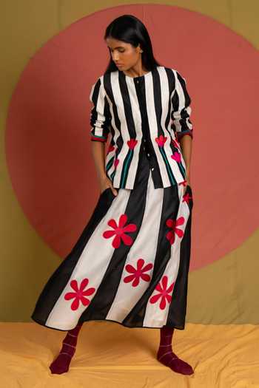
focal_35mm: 44
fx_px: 475
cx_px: 130
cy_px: 194
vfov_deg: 44.5
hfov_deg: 30.5
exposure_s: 1/200
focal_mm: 44
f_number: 2.8
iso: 1000
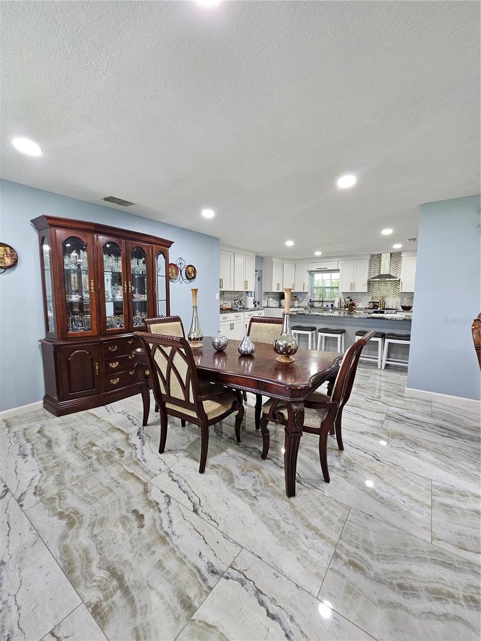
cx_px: 240
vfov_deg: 106.2
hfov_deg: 89.9
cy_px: 320
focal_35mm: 13
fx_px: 241
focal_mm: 2.2
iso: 400
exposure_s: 1/60
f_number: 2.2
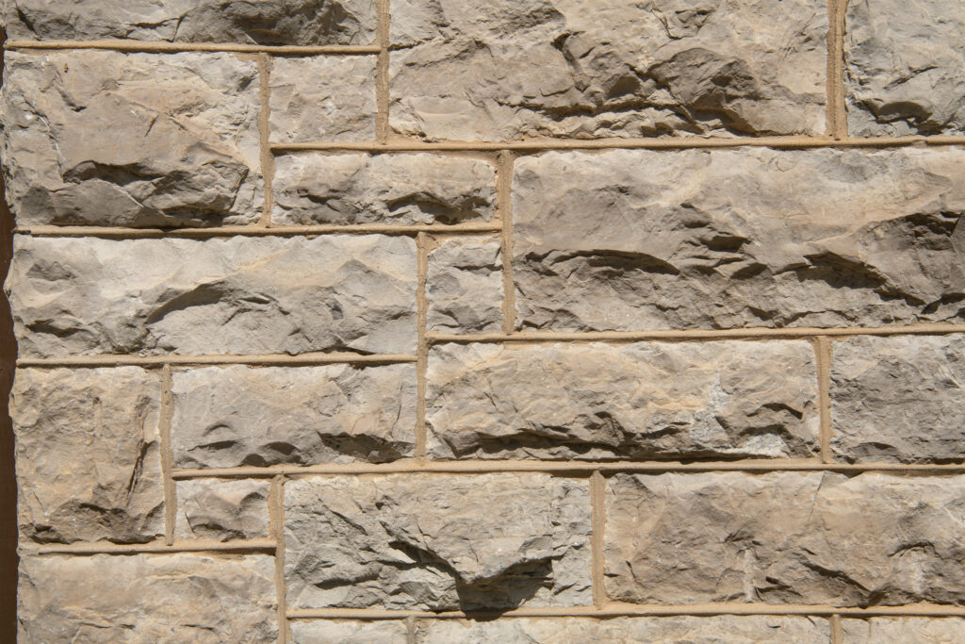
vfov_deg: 28.1
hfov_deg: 41.1
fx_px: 1287
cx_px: 482
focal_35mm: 48
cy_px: 322
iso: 64
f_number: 11
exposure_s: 1/125
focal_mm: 48
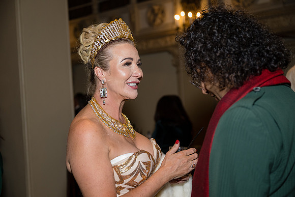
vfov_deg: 28.1
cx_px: 148
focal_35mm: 48
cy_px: 98
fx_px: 393
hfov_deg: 41.1
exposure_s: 1/200
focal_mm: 48
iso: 1000
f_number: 3.2
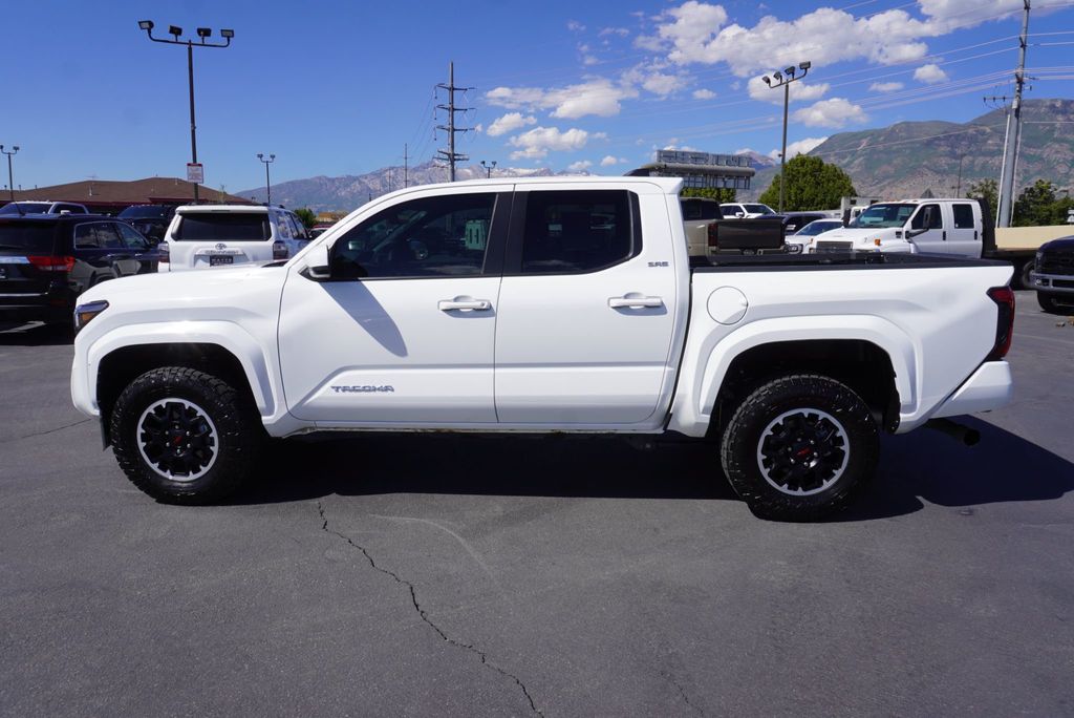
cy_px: 359
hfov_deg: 73.7
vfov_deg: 53.2
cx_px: 537
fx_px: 716
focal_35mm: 24
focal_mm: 16
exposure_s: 1/250
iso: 100
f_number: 10
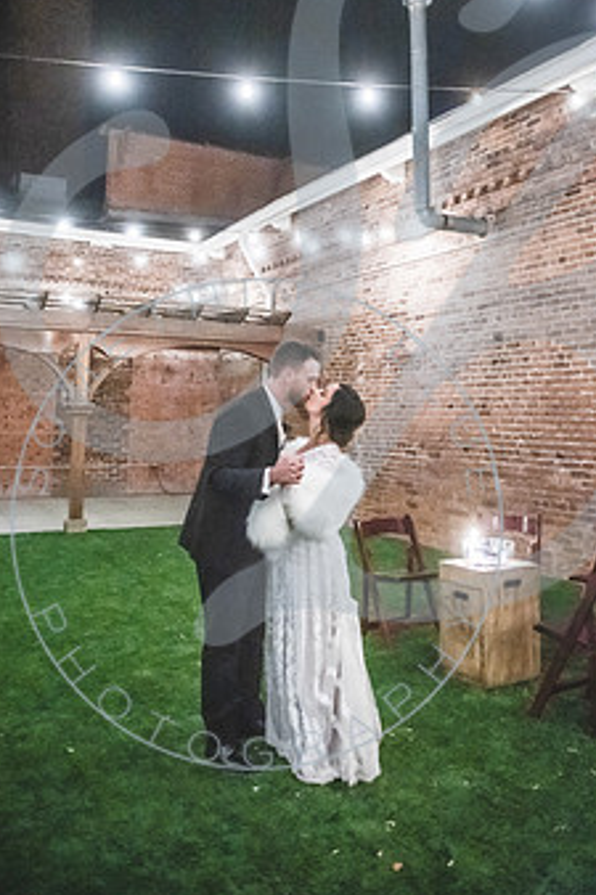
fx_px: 795
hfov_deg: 40.8
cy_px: 323
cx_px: 376
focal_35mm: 32
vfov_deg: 57.8
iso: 5000
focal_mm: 24
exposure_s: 1/125
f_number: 2.8
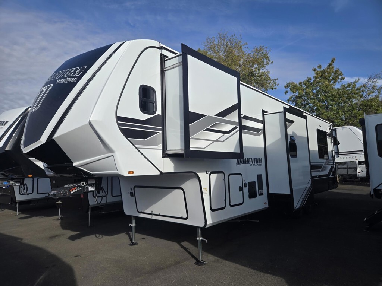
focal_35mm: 23
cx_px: 191
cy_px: 143
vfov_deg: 58.9
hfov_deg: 73.9
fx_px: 254
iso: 25
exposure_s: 1/1983
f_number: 1.8
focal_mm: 5.4
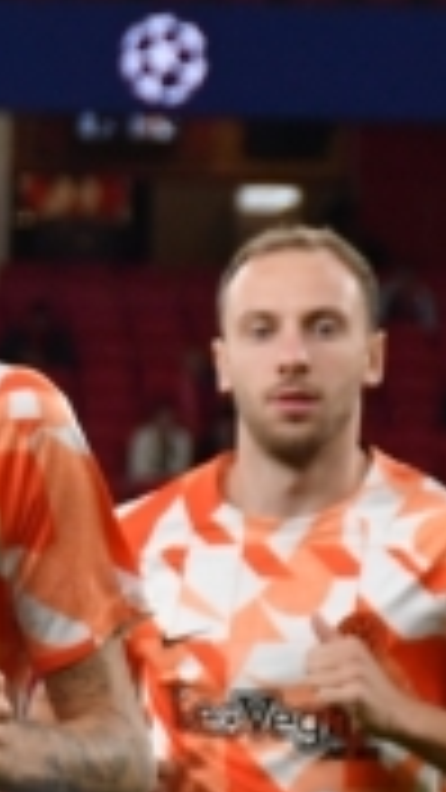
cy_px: 1166
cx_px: -171
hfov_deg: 2.6
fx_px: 9755
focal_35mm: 464
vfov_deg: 4.6
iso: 1100
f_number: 5
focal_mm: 65
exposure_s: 1/400
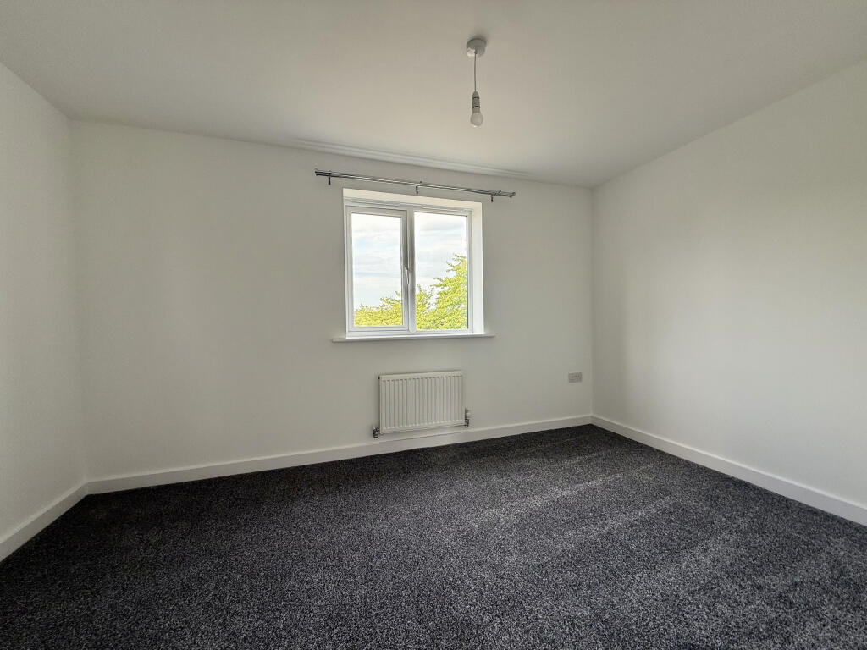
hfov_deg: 102.1
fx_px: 351
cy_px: 325
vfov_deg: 85.7
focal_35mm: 14
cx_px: 434
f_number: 2.2
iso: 64
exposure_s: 1/102
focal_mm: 2.22
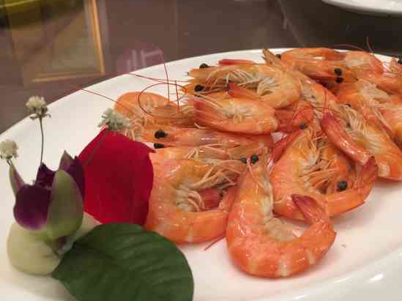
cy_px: 159
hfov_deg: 49.8
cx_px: 245
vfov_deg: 38.6
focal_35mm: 37
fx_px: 429
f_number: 2.2
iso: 100
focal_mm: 4.15
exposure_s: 1/33
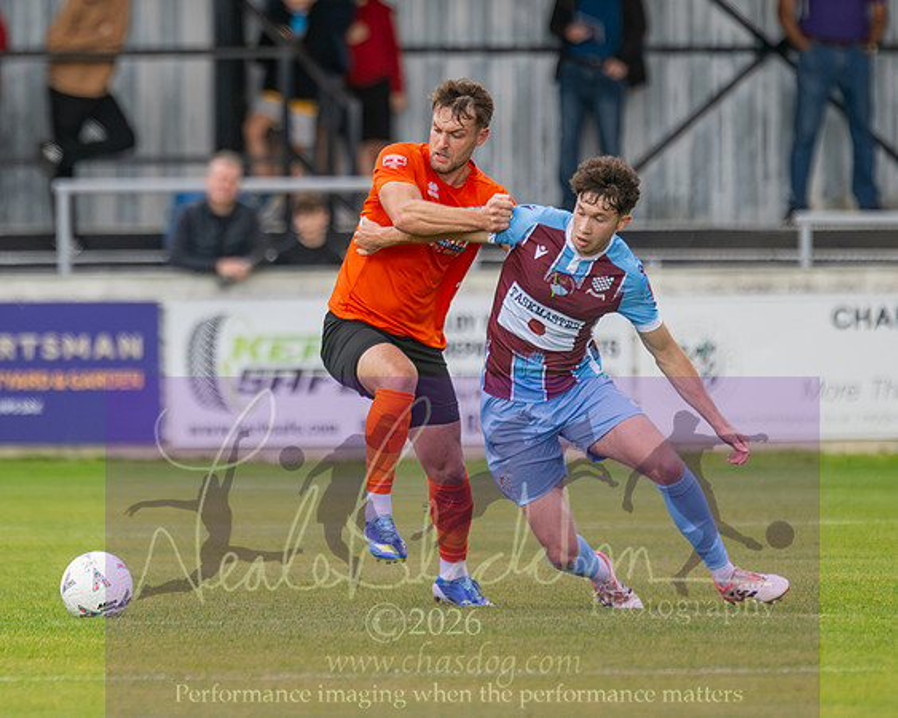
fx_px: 22142
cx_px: 295
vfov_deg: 1.9
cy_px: 273
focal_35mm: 833
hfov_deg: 2.3
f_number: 2.8
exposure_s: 1/1250
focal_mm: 270
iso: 450
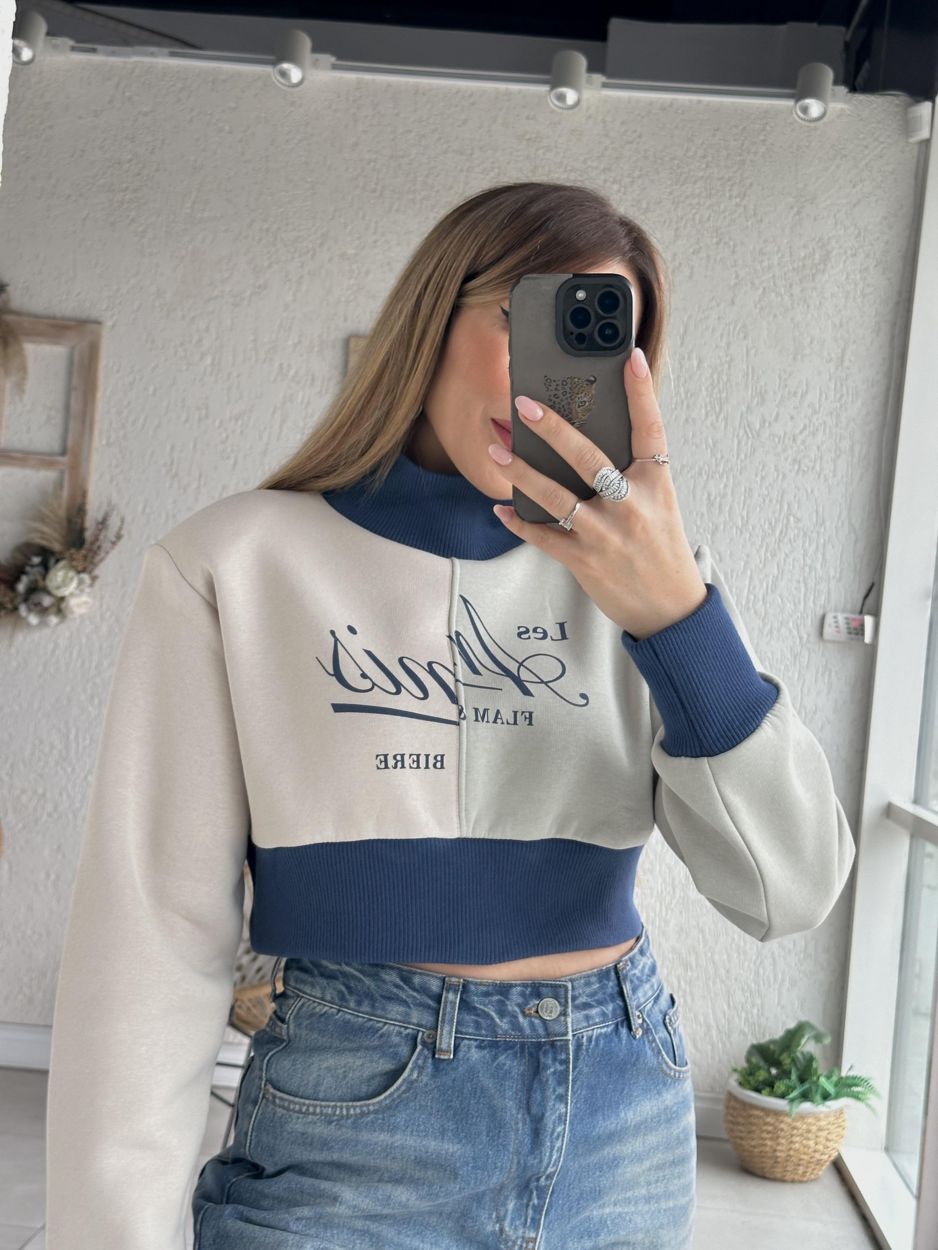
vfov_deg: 39.7
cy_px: 625
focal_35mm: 48
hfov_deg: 30.3
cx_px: 469
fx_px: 1734
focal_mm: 6.86
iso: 80
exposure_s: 1/119
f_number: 1.78
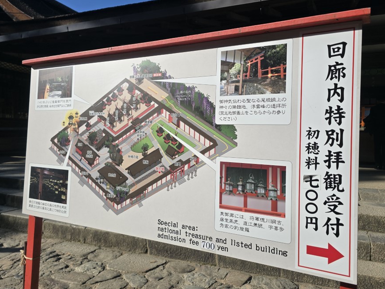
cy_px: 134
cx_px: 202
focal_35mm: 27
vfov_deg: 51.3
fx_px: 300
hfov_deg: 65.3
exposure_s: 1/1199
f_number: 1.7
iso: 12
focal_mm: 6.3
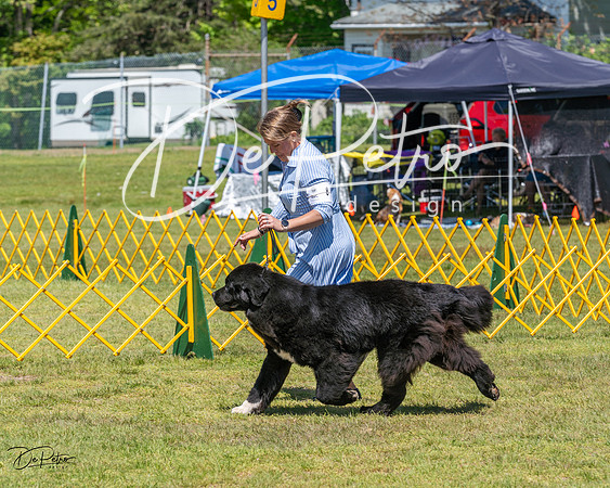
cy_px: 244
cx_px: 305
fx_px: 3378
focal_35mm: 187
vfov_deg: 8.3
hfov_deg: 10.3
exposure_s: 1/640
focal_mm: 152
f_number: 6.3
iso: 125
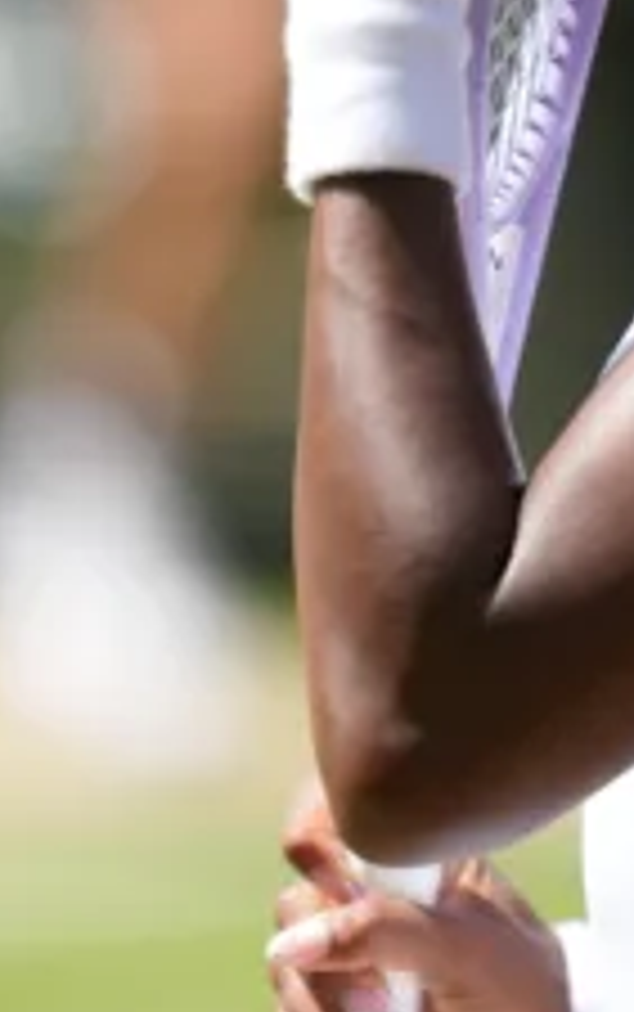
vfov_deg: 1.5
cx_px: 886
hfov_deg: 1.0
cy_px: 135
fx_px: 37471
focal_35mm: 1358
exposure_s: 1/2000
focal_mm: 400
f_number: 2.8
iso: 250
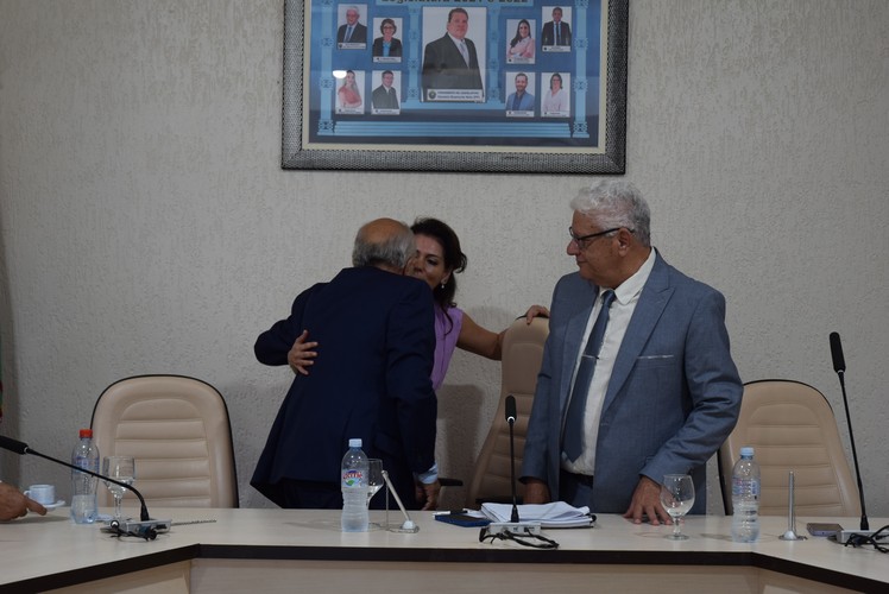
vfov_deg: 19.8
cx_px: 444
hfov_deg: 29.2
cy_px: 297
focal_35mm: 69
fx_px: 1705
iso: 560
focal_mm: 46
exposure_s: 1/60
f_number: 4.5
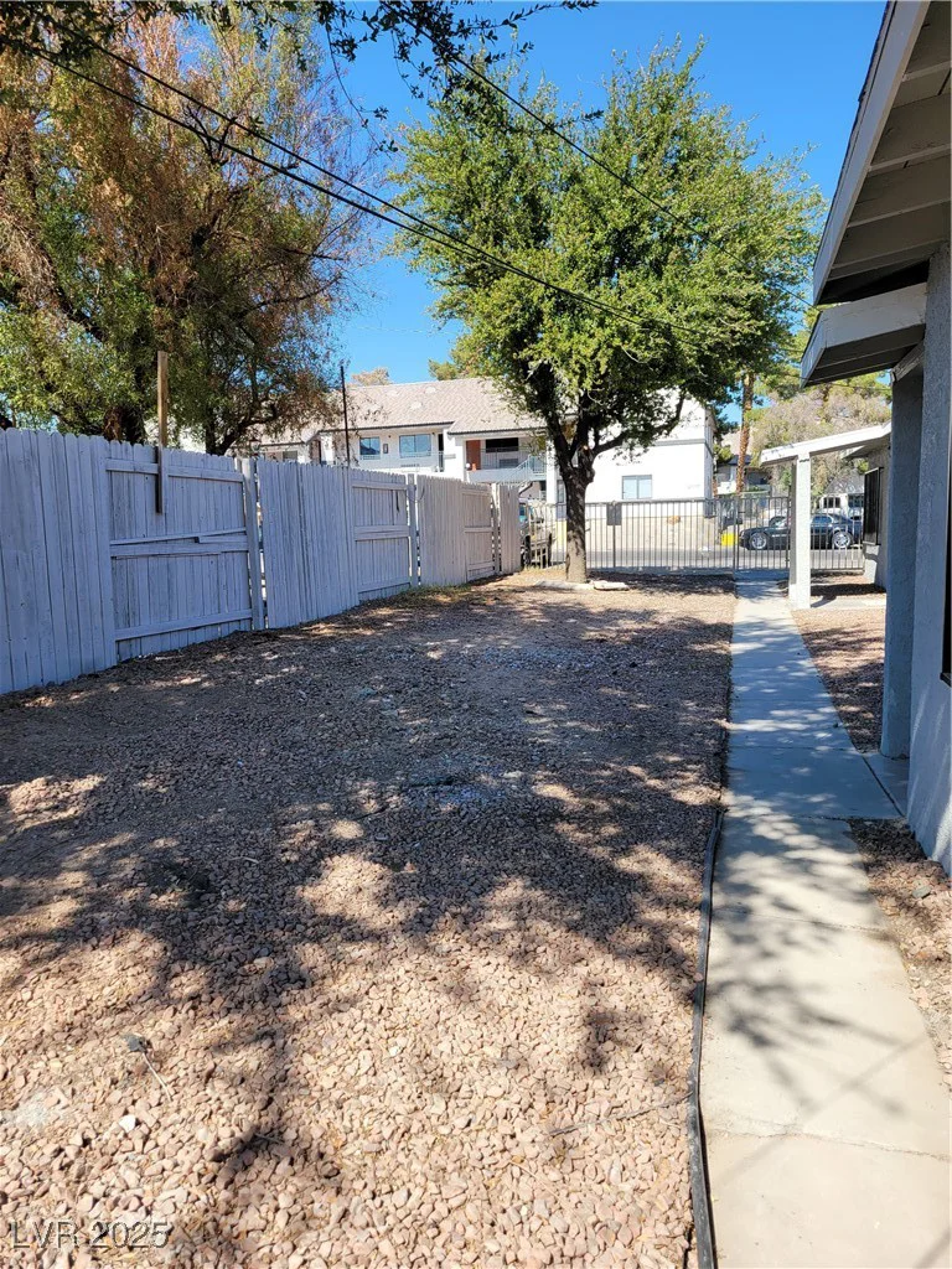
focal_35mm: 26
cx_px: 476
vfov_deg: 67.3
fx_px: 953
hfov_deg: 53.1
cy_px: 634
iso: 40
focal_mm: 5.4
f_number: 1.8
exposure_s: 1/1357
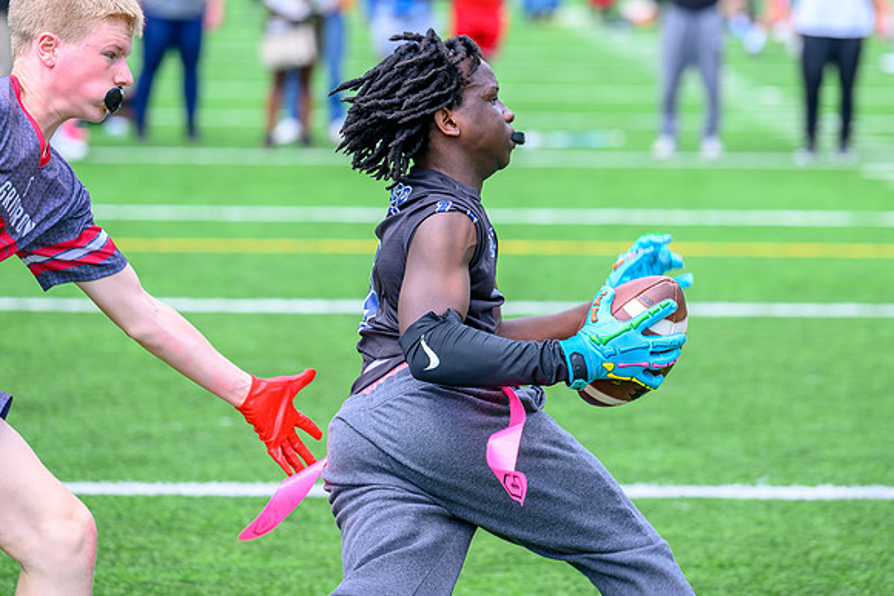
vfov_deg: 9.1
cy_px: 237
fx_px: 3742
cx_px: 429
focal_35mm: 151
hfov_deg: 13.6
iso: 200
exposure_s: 1/800
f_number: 3.2
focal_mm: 125
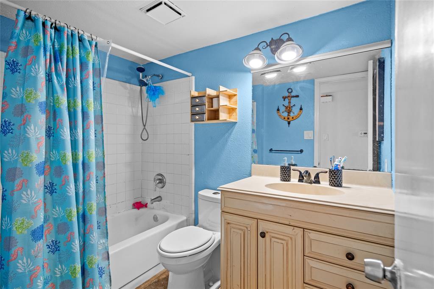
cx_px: 217
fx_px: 205
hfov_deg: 93.3
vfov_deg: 70.4
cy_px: 144
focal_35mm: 17
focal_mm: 17
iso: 800
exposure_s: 1
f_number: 7.1
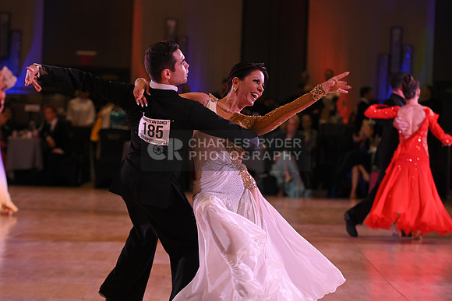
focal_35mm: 140
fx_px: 1758
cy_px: 150
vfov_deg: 9.8
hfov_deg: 14.7
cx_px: 226
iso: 1600
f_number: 5.6
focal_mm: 140
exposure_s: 1/250
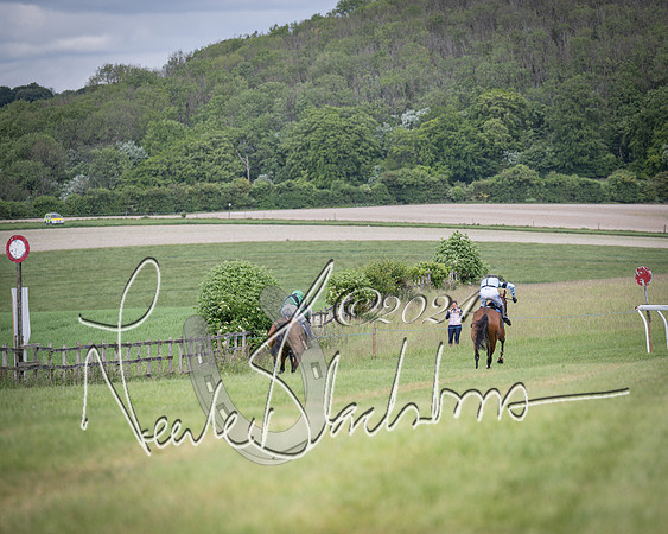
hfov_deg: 8.1
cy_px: 268
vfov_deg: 6.5
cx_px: 389
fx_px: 4711
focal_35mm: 238
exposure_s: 1/2000
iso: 400
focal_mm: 200
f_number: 4
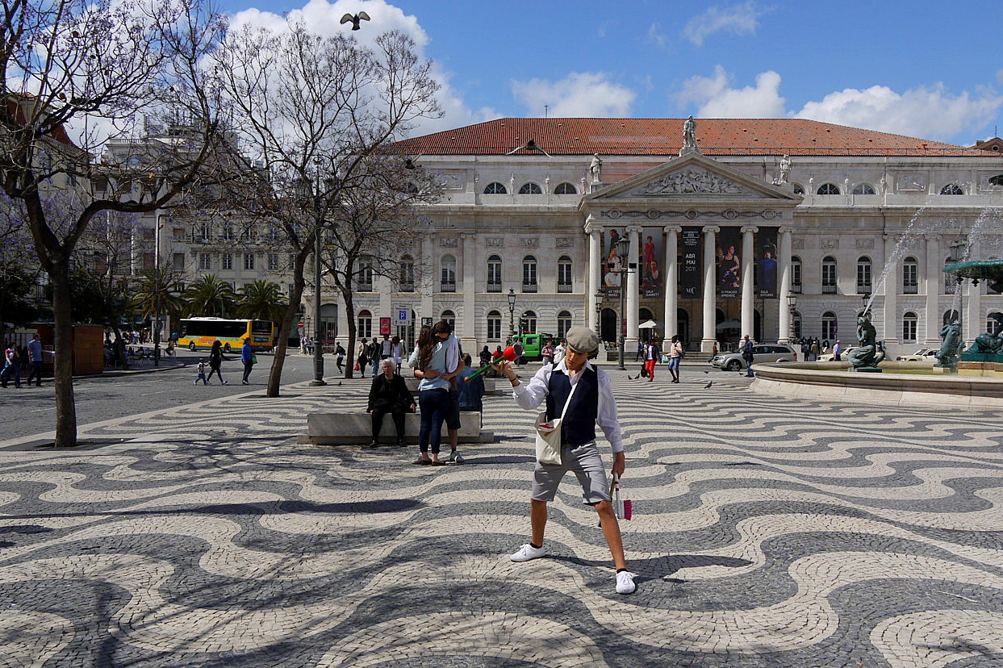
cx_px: 511
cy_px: 334
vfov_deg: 43.6
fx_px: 836
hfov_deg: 61.9
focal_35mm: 30
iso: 100
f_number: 9
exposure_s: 1/500
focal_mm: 14
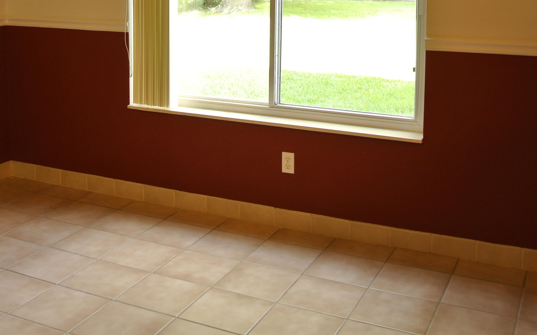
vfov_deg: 25.9
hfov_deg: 41.6
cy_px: 26
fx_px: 702
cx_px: 215
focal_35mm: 48
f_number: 4.5
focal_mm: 10
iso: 100
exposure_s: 1/15
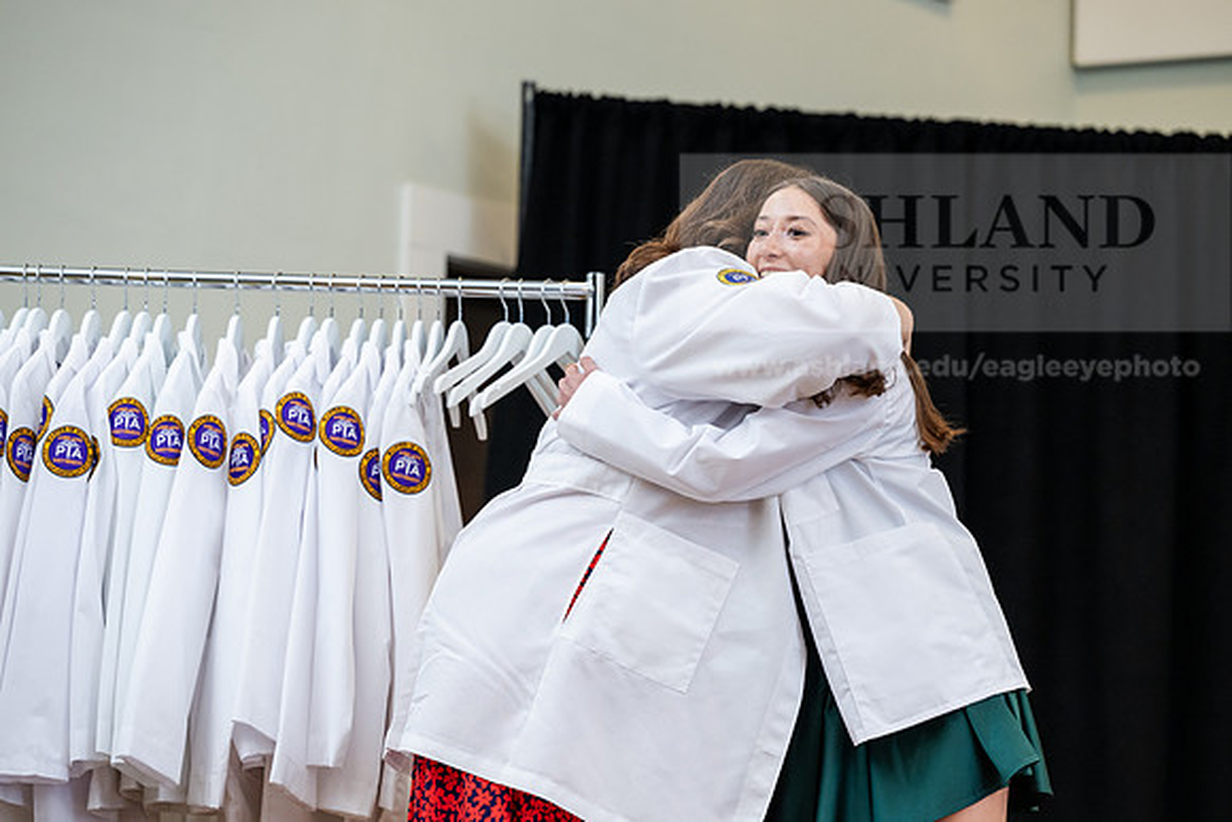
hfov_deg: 16.4
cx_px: 616
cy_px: 411
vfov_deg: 11.0
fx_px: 4279
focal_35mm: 125
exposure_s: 1/200
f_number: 3.5
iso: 1600
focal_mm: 125
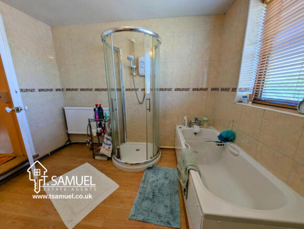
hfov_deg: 110.4
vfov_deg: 94.7
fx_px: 106
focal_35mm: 12
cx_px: 152
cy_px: 114
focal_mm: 2.23
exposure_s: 1/74
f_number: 1.95
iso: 38
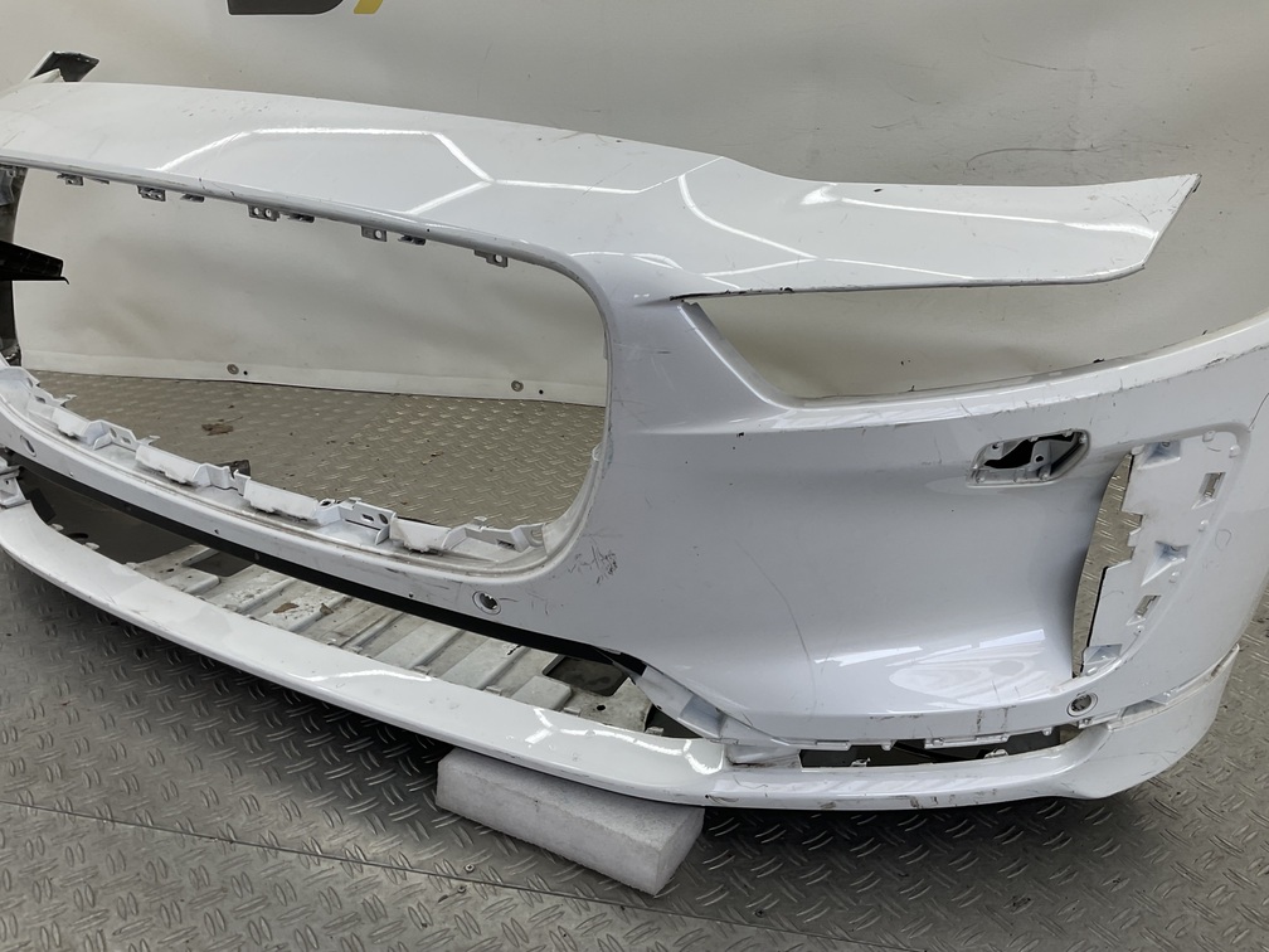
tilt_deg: -25.0
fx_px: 1063
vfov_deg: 48.2
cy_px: 476
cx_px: 634
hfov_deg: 61.7
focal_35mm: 29
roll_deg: -1.5
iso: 16
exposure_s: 1/124
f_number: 1.8
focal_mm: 3
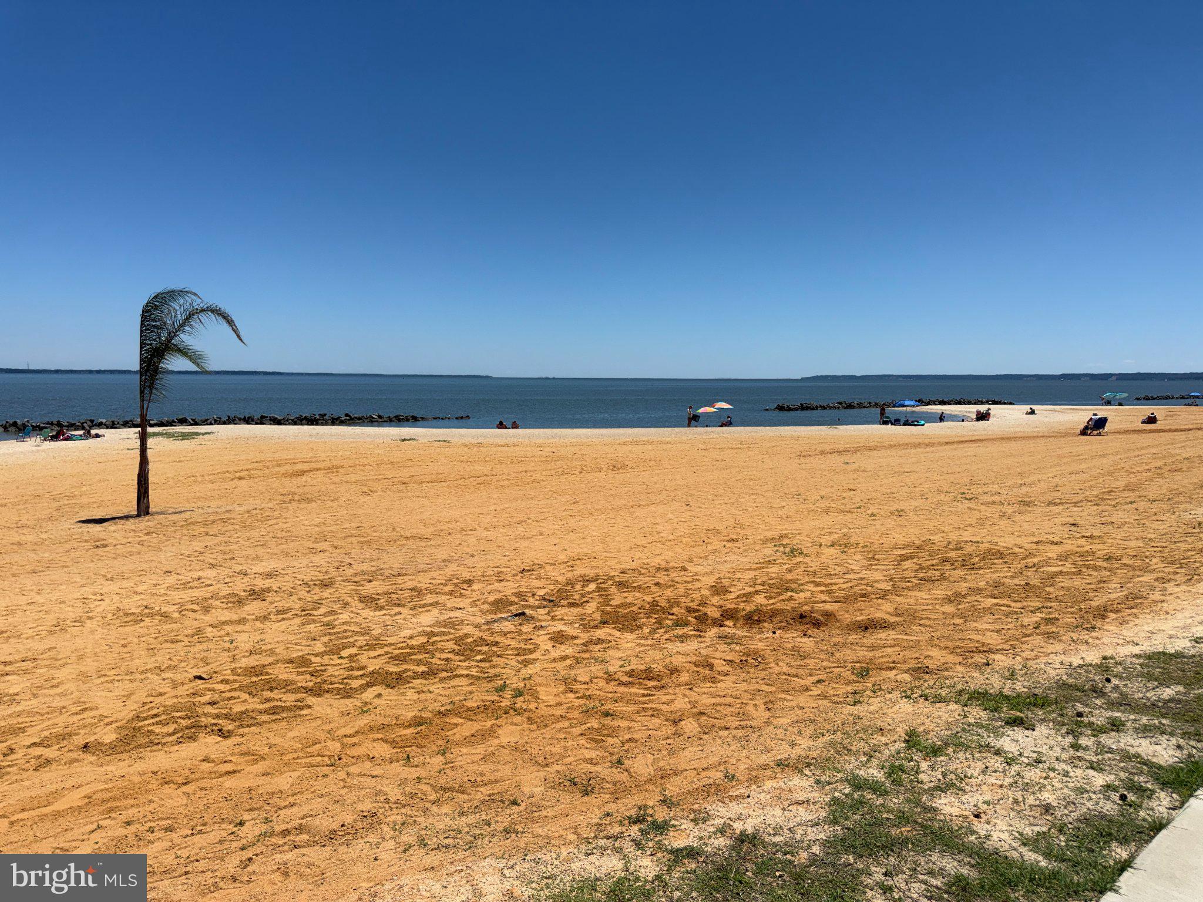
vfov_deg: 56.8
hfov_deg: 71.6
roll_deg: -0.6
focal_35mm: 24
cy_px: 451
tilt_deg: -6.4
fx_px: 834
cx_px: 602
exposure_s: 1/14286
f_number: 1.78
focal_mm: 6.76
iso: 64
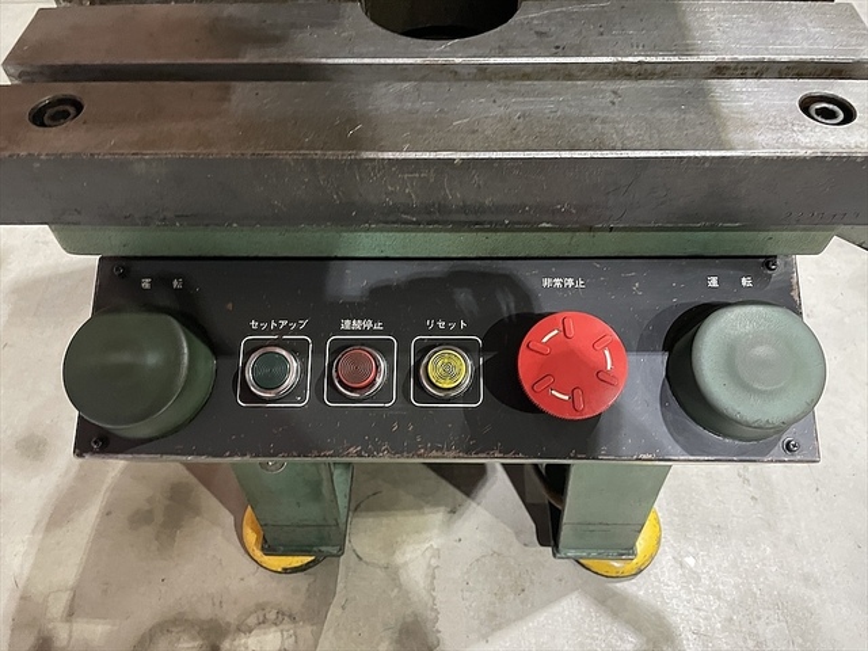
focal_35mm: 26
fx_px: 652
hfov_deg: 67.3
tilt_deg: -56.6
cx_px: 434
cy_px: 326
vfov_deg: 53.1
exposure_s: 1/30
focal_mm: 4.2
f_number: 1.6
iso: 640
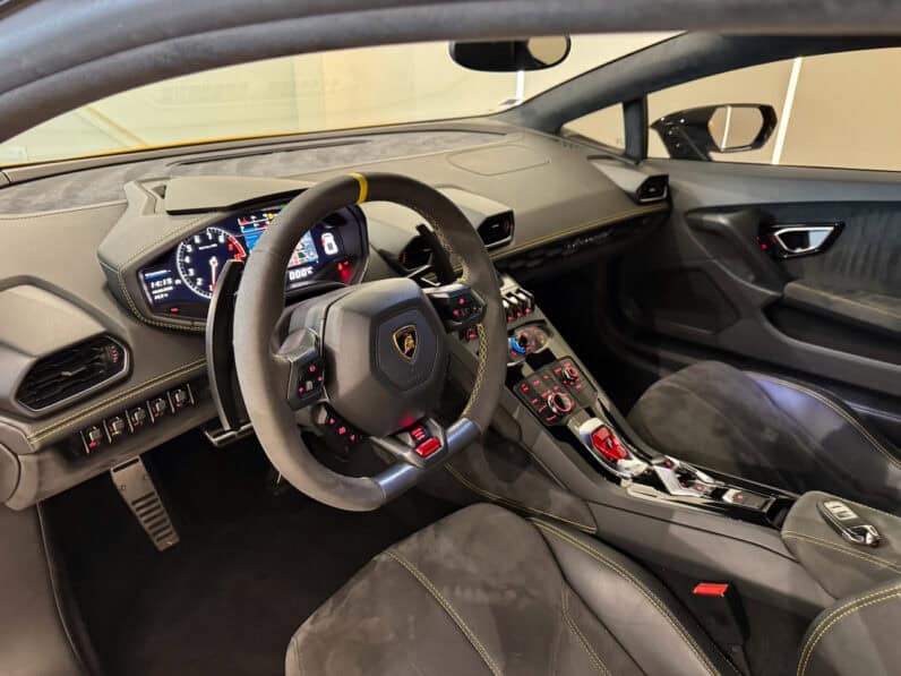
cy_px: 338
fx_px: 625
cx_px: 450
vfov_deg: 56.8
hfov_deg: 71.6
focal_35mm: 24
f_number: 1.8
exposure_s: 1/35
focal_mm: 6.8
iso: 800
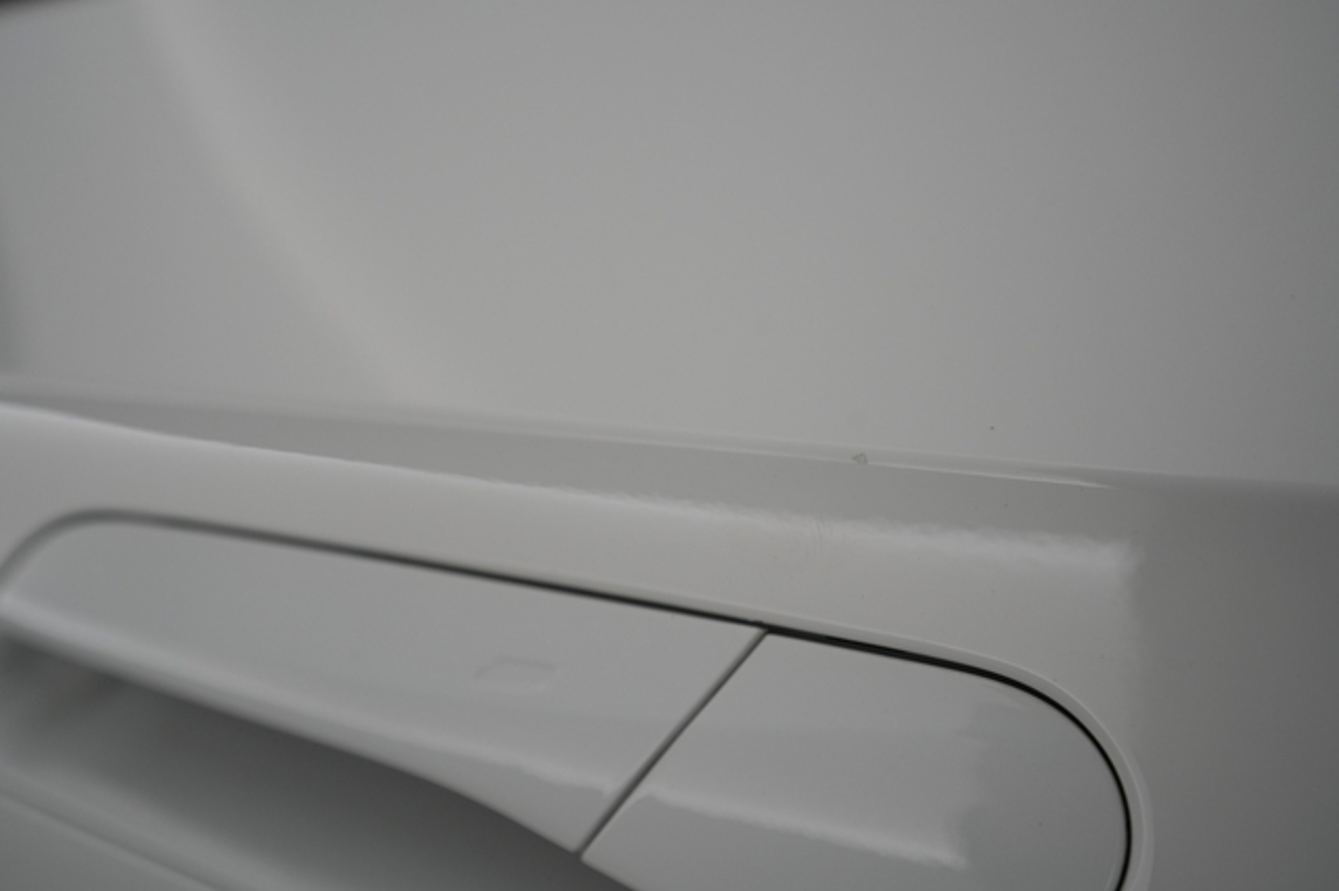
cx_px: 670
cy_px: 446
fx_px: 1041
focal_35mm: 28
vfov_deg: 46.4
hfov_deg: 65.5
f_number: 5
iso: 1000
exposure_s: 1/100
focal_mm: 28
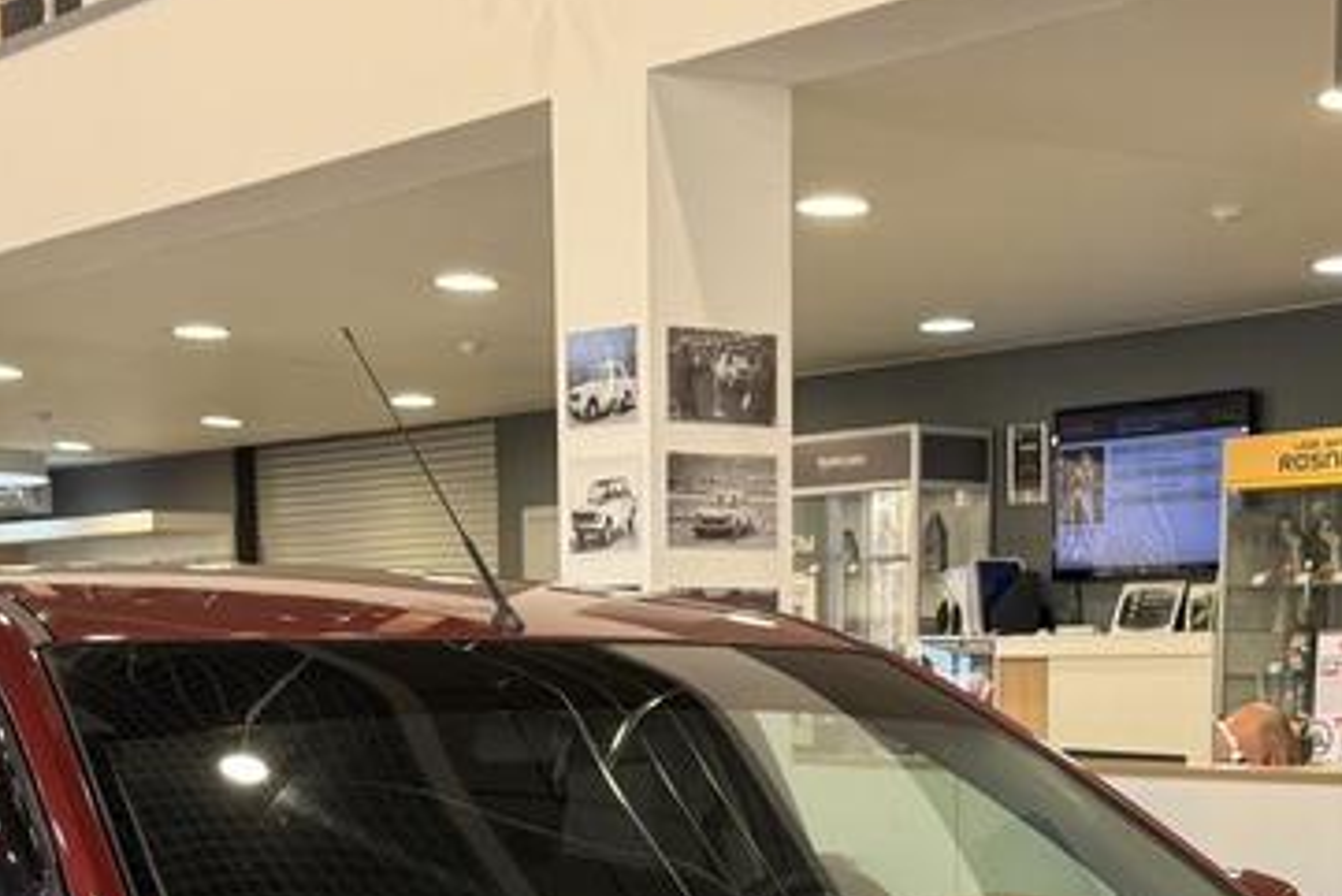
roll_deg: +0.0
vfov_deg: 15.9
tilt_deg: -6.8
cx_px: 855
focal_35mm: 83
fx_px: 3095
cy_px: 1019
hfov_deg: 24.4
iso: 125
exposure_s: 1/121
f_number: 1.78
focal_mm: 6.76
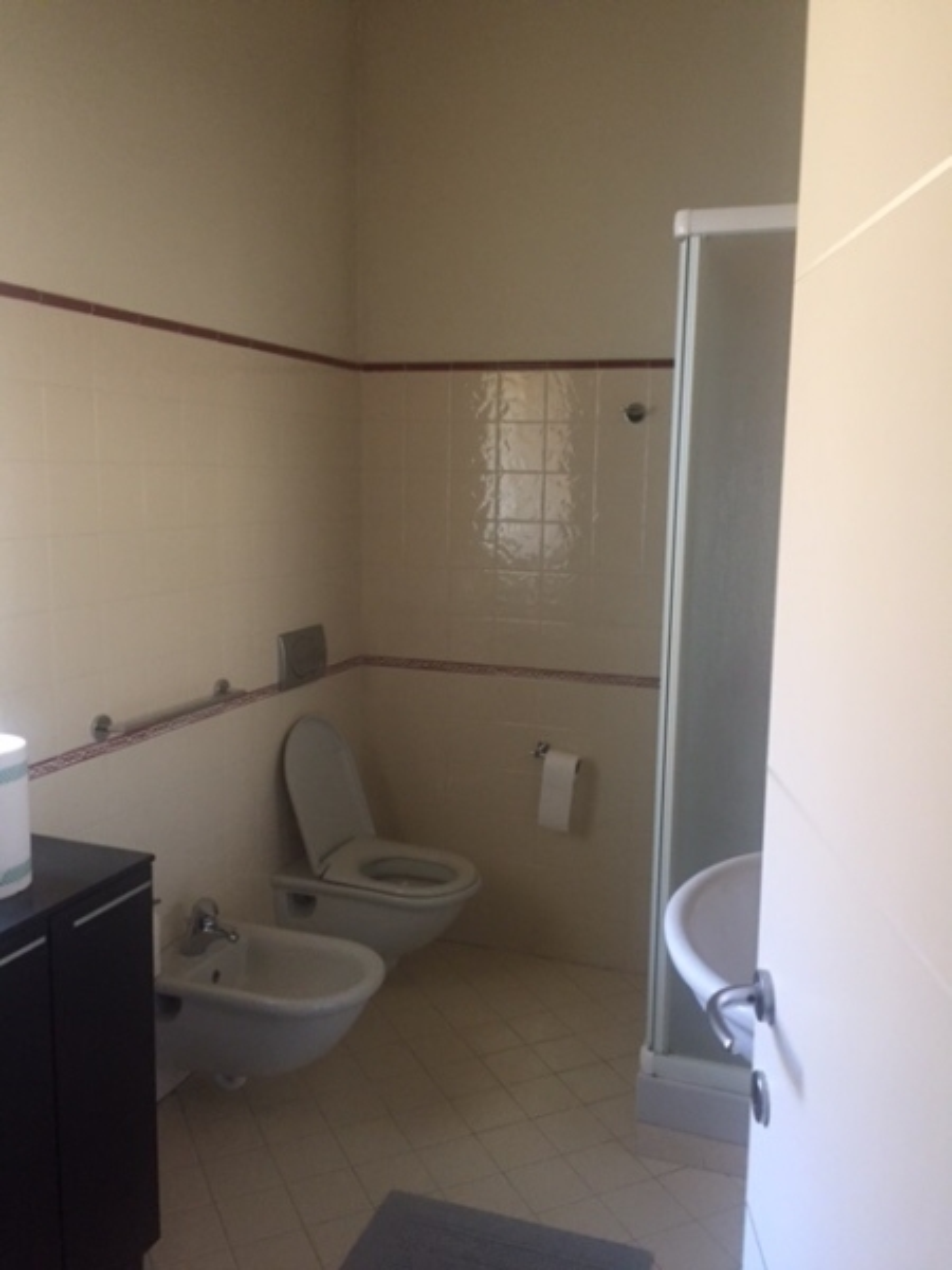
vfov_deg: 61.7
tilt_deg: -9.2
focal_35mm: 29
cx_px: 476
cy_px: 635
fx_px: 1063
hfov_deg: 48.2
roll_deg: -0.6
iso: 200
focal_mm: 4.15
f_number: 2.2
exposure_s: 1/33
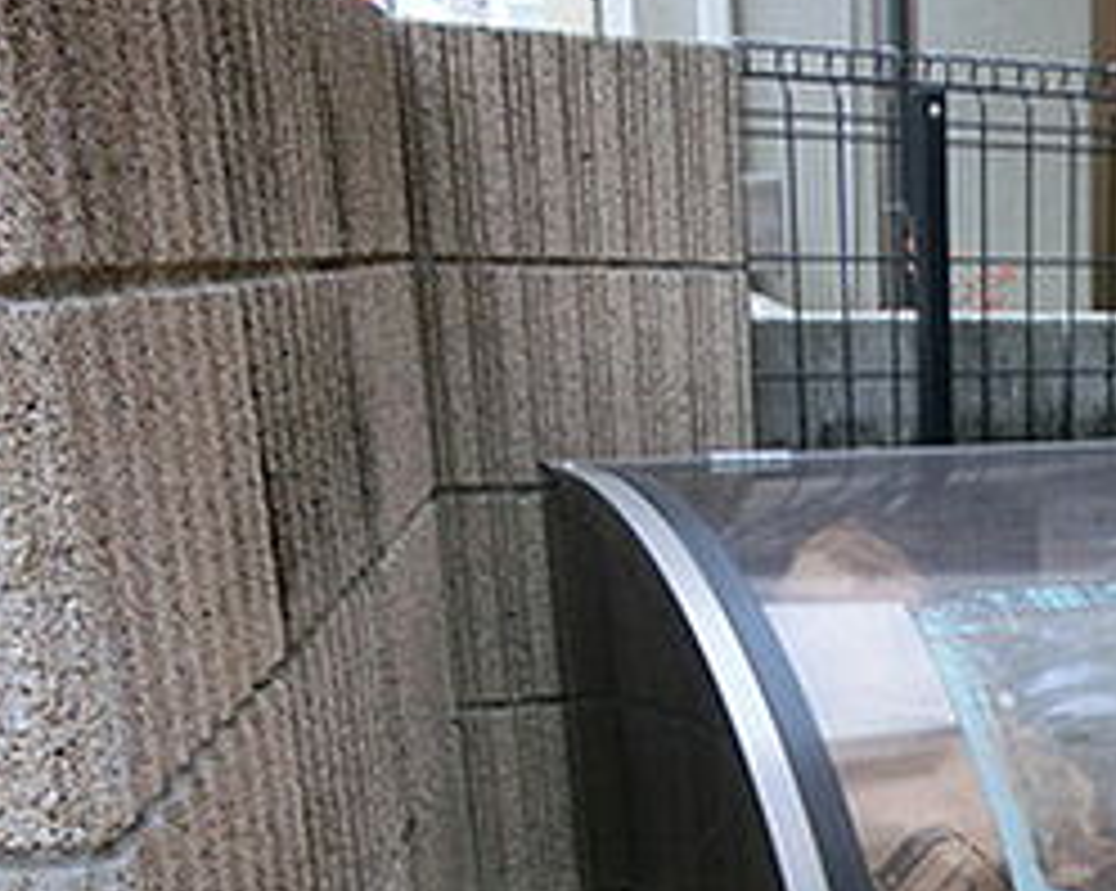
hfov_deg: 27.4
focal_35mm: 63
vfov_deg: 22.5
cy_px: 1044
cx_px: 1233
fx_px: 2079
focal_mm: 4.4
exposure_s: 1/160
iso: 80
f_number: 3.3
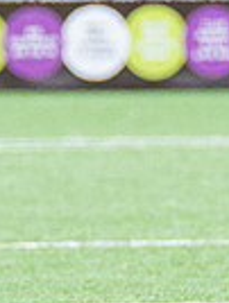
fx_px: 21489
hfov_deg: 0.6
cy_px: -89
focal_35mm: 2444
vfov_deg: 0.8
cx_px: 787
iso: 800
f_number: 4
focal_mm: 200
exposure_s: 1/1250
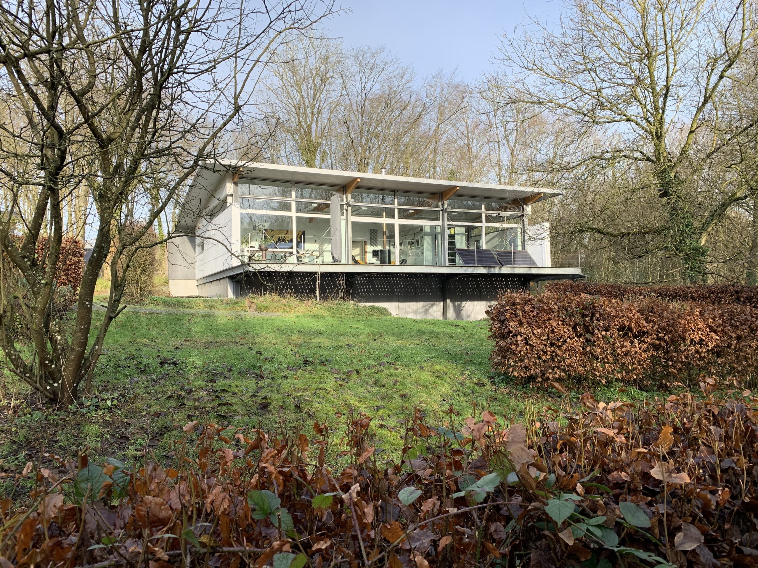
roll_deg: +1.0
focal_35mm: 26
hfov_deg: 67.3
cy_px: 284
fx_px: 569
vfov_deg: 53.1
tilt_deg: +4.4
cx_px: 379
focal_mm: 4.25
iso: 25
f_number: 1.8
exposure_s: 1/561
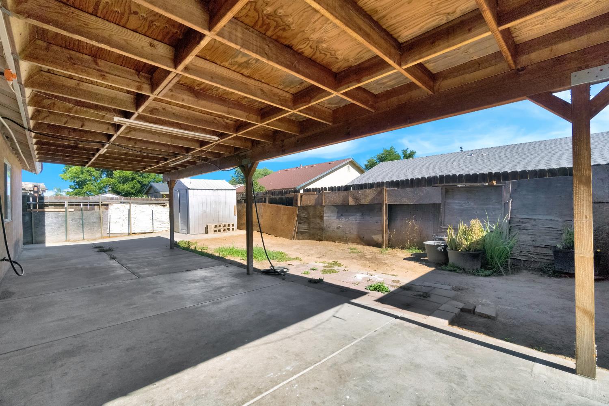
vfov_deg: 77.3
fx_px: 254
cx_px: 304
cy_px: 203
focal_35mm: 15
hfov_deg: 100.4
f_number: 8
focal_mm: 10
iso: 320
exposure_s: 1/800
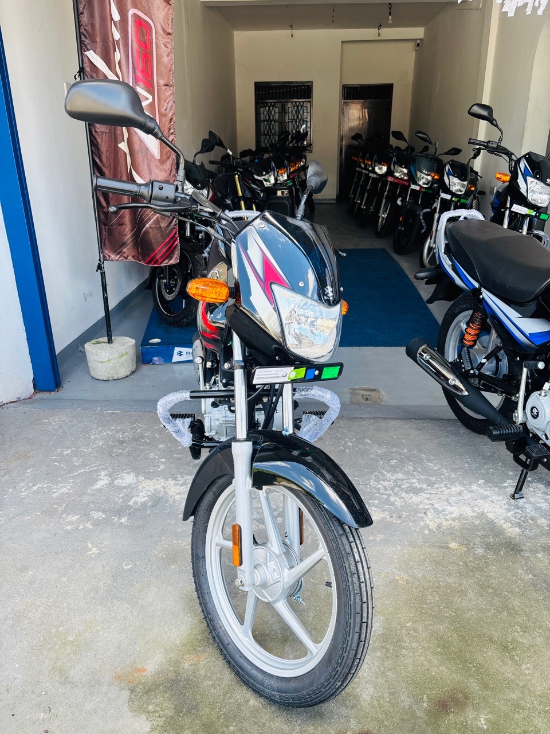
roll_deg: +0.0
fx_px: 551
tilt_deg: -22.5
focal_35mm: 26
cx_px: 275
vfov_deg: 67.3
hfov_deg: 53.1
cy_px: 367
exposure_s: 1/139
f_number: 1.6
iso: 32
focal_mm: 5.96
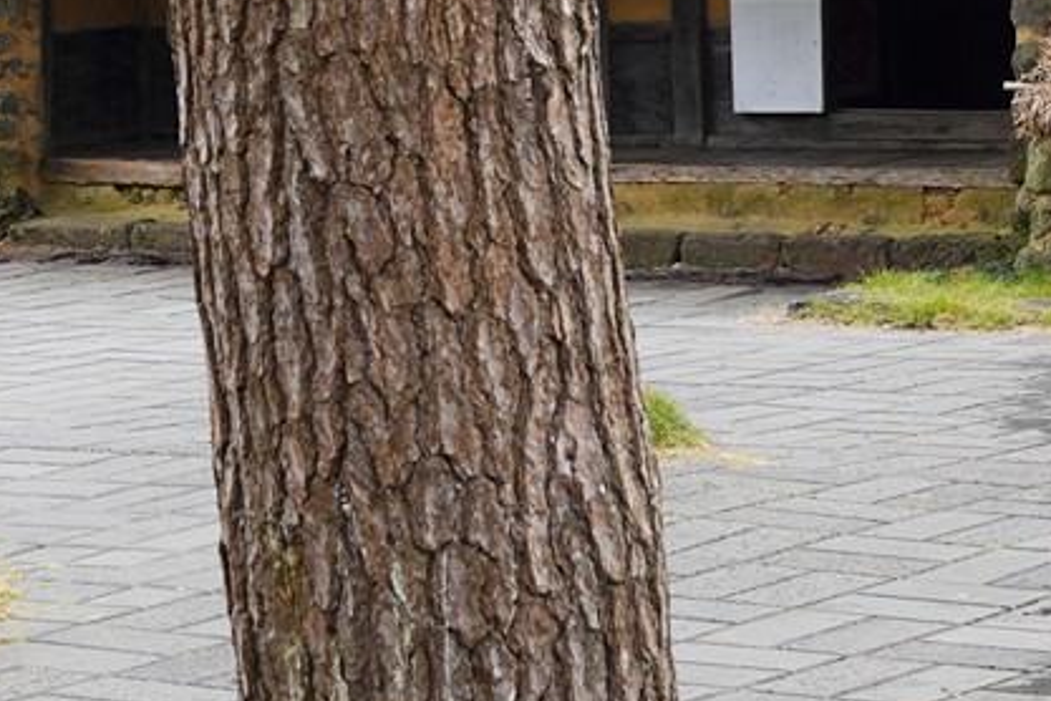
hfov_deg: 12.2
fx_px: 4904
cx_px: 635
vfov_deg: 8.1
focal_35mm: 168
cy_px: 28
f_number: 5.6
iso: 200
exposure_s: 1/100
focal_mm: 35
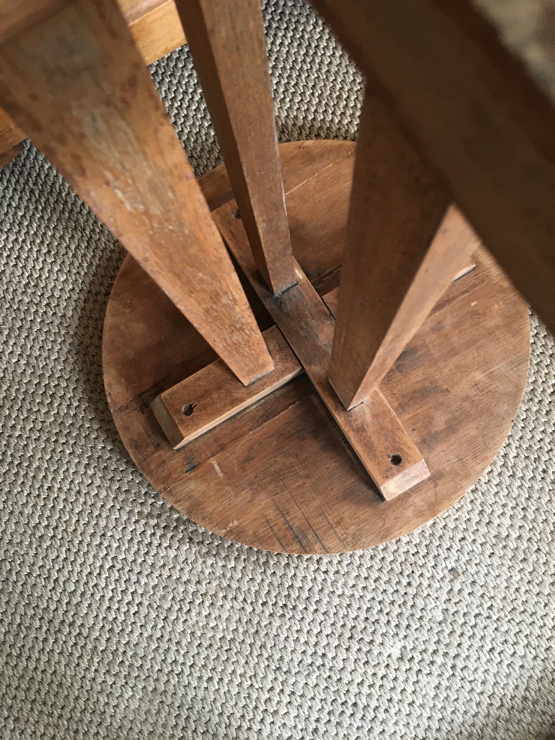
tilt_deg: -80.4
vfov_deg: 61.7
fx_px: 620
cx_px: 278
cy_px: 370
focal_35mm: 29
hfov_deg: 48.2
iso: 200
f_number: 2.2
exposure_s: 1/17
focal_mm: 4.15
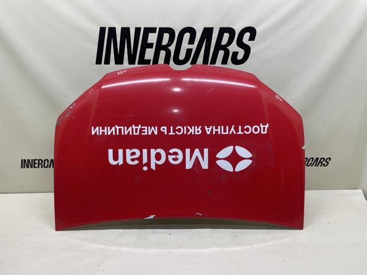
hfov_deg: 67.3
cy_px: 138
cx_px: 184
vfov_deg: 53.0
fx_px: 275
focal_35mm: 26
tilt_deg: -23.2
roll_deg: +1.7
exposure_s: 1/100
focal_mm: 4.2
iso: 32
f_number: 1.6
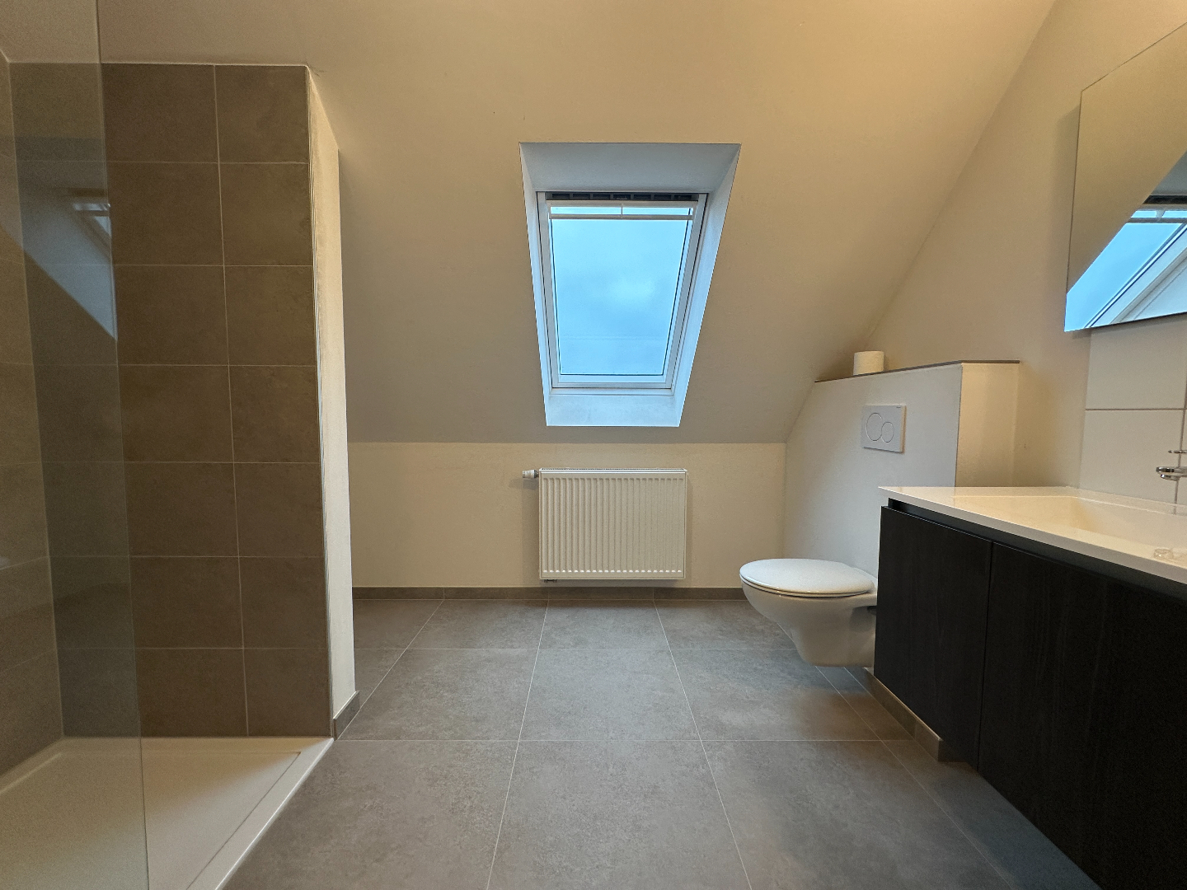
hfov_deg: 102.1
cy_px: 445
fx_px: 480
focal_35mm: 14
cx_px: 594
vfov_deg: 85.7
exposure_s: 1/100
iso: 125
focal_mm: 2.22
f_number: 2.2
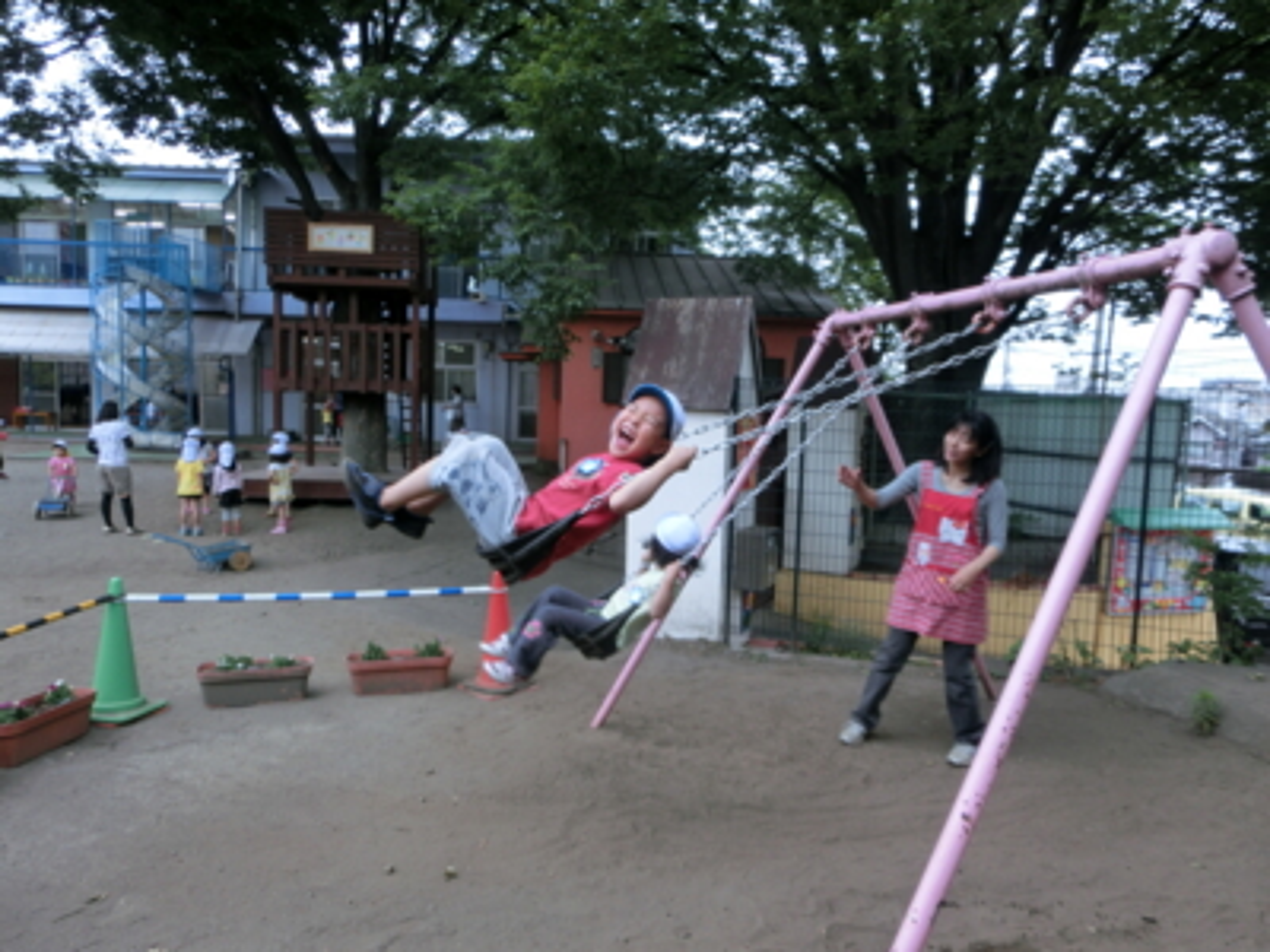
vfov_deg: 56.8
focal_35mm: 24
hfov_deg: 71.6
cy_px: 476
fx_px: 881
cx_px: 635
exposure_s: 1/160
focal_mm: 4.24
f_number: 3
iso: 80
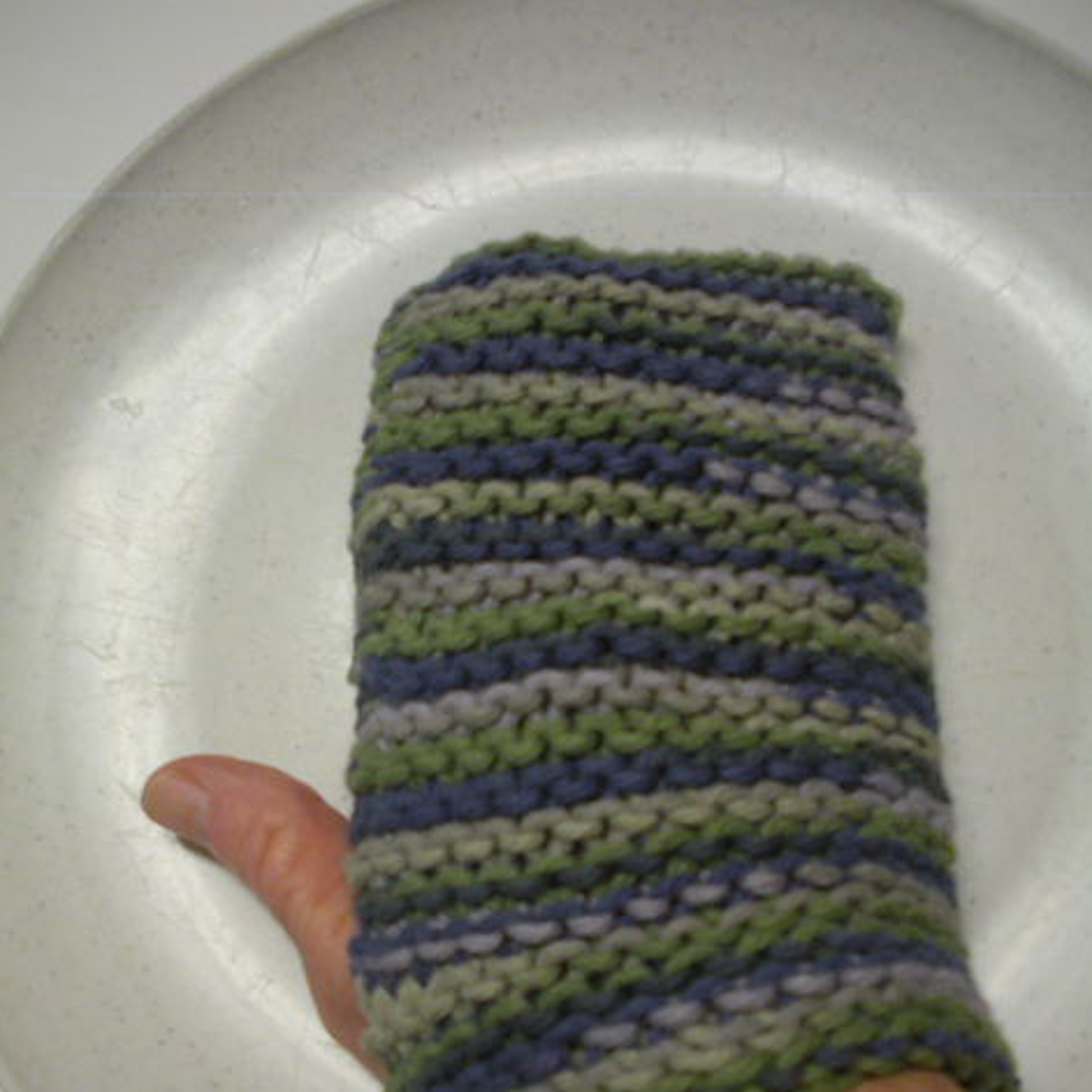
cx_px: 547
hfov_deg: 40.0
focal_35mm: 42
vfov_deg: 39.6
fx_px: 1499
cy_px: 712
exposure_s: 1/57.5
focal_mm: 6.3
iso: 330
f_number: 3.5
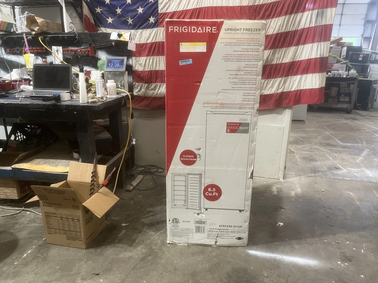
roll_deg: +0.8
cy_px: 142
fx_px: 284
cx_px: 189
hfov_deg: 67.3
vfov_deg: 53.1
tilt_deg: -15.1
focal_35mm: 26
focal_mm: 5.1
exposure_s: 1/60
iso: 125
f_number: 1.6
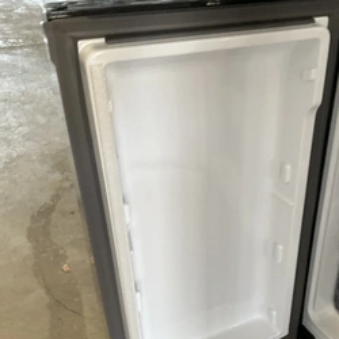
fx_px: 454
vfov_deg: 40.8
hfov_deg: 40.2
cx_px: 239
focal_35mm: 41
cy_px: 199
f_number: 1.8
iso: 100
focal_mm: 3
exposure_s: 1/60
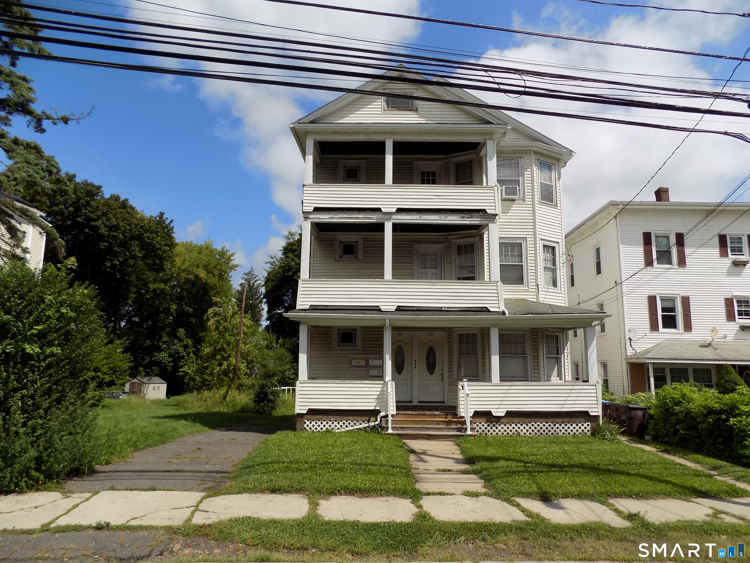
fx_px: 498
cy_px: 282
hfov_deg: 73.9
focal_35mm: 23
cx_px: 375
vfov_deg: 58.9
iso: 80
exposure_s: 1/160
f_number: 9.9
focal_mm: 4
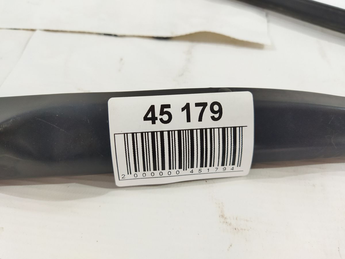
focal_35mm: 27
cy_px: 130
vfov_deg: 51.4
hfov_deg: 65.3
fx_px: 269
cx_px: 172
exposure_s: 1/50
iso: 286
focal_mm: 4.71
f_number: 1.79
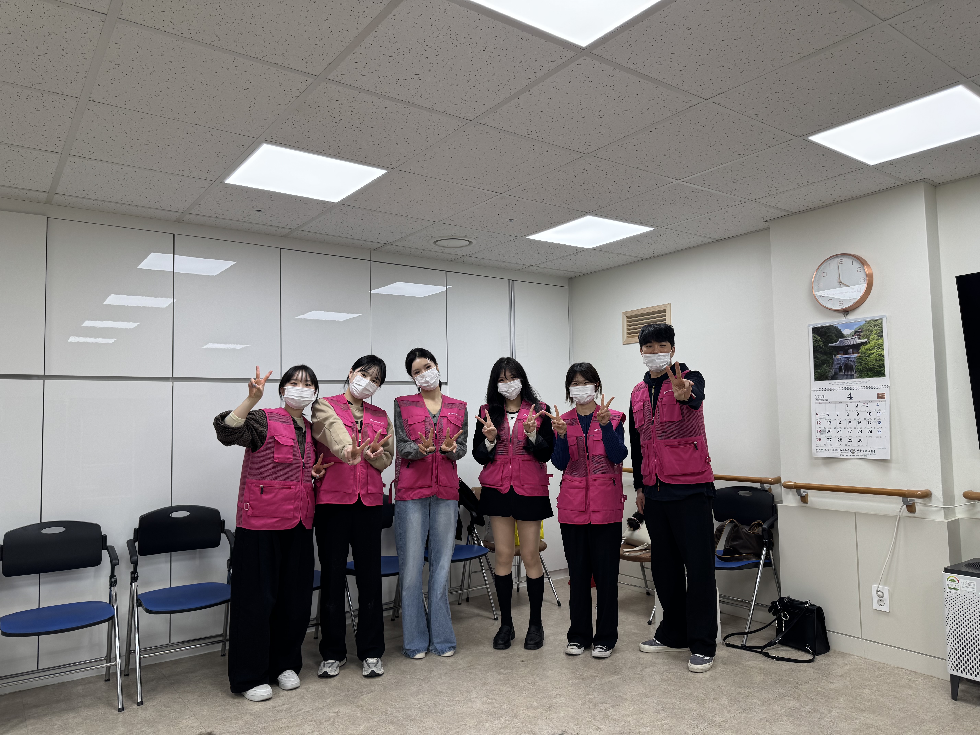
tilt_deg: +3.6
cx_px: 490
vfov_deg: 56.8
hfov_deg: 71.6
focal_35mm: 24
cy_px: 368
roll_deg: +1.0
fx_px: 679
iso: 64
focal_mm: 6.76
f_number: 1.78
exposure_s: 1/152
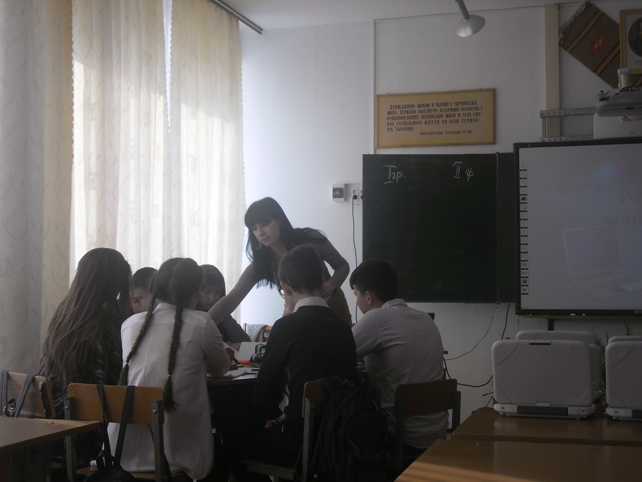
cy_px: 241
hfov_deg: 36.2
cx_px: 321
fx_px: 983
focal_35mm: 53
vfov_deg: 27.5
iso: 80
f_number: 4.1
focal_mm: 9.4
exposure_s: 1/197
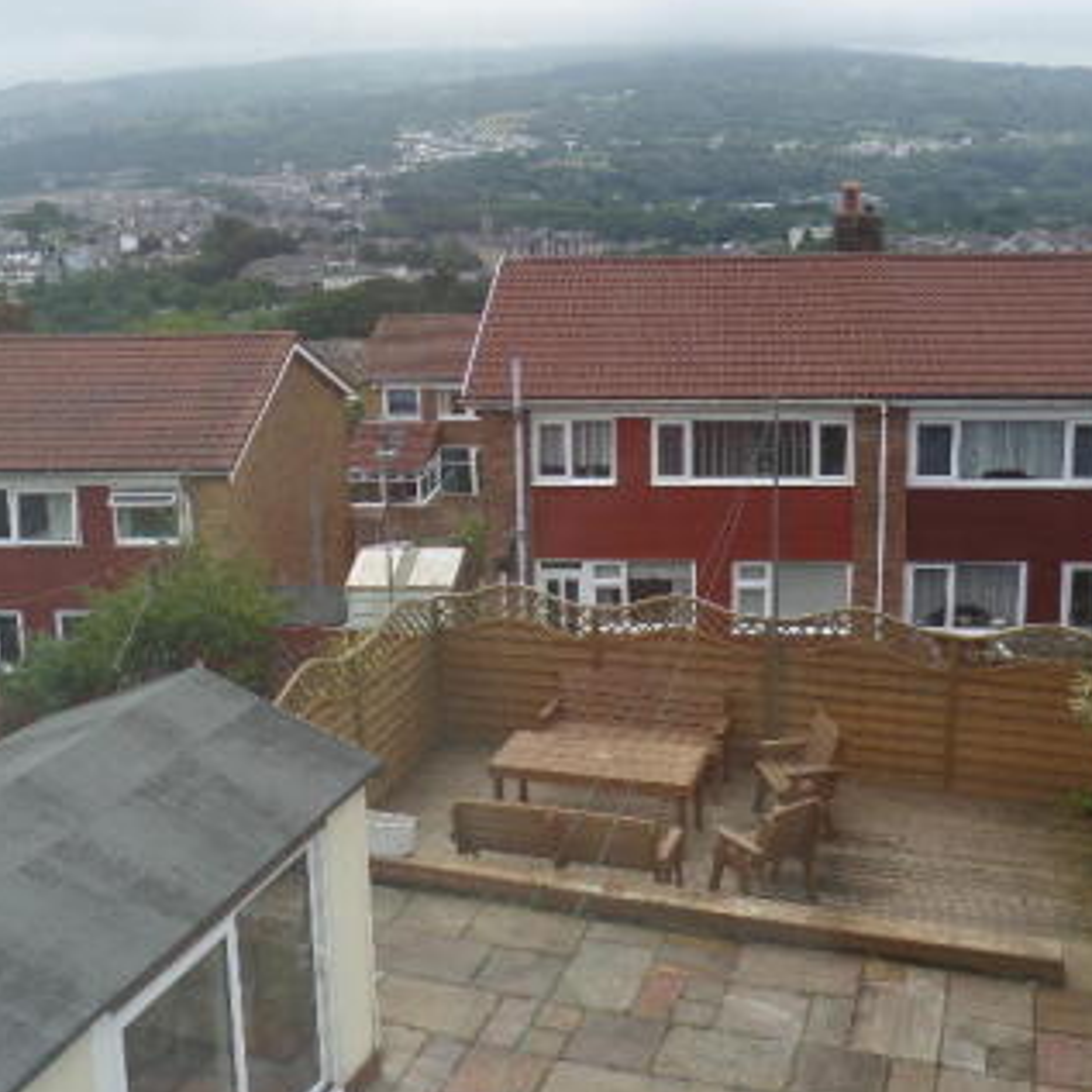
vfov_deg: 42.6
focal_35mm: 39
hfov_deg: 42.8
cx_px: 598
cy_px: 429
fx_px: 1392
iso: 100
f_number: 3.2
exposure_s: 1/250
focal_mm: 4
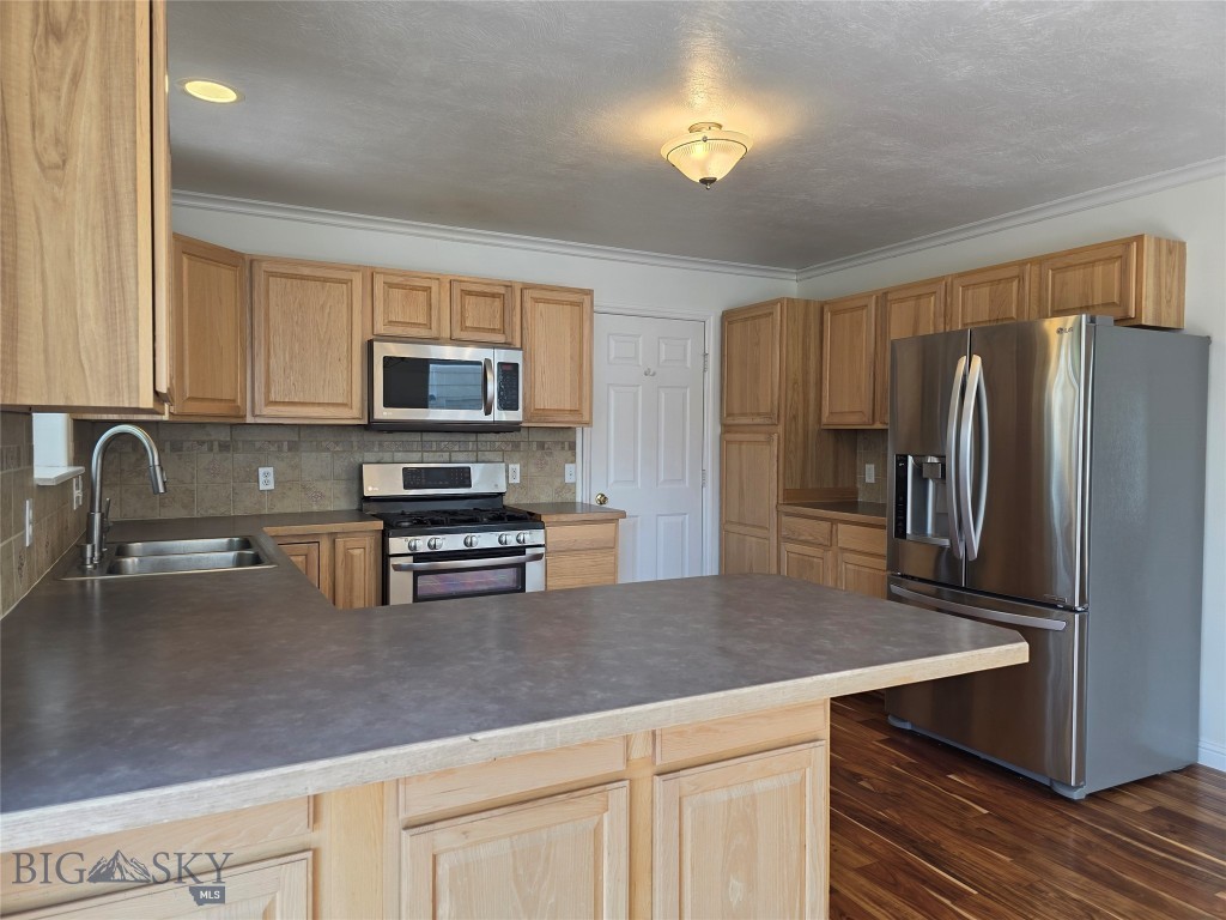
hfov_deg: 73.9
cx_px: 613
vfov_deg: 58.9
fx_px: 815
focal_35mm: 23
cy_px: 460
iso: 80
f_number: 1.7
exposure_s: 1/120
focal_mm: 6.3
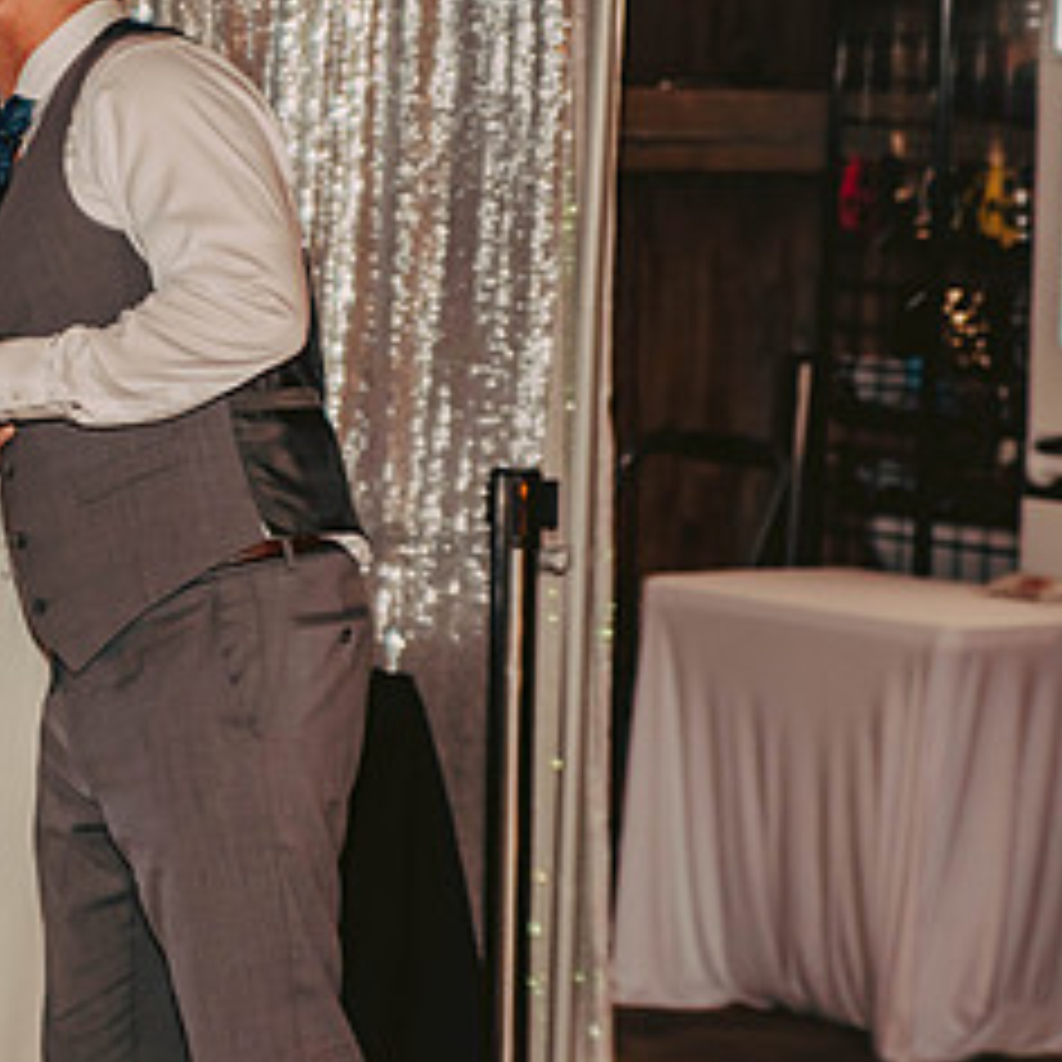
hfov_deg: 11.0
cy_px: 389
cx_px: 45
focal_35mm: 157
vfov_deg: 11.1
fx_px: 5449
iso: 800
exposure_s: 1/200
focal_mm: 75
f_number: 2.8
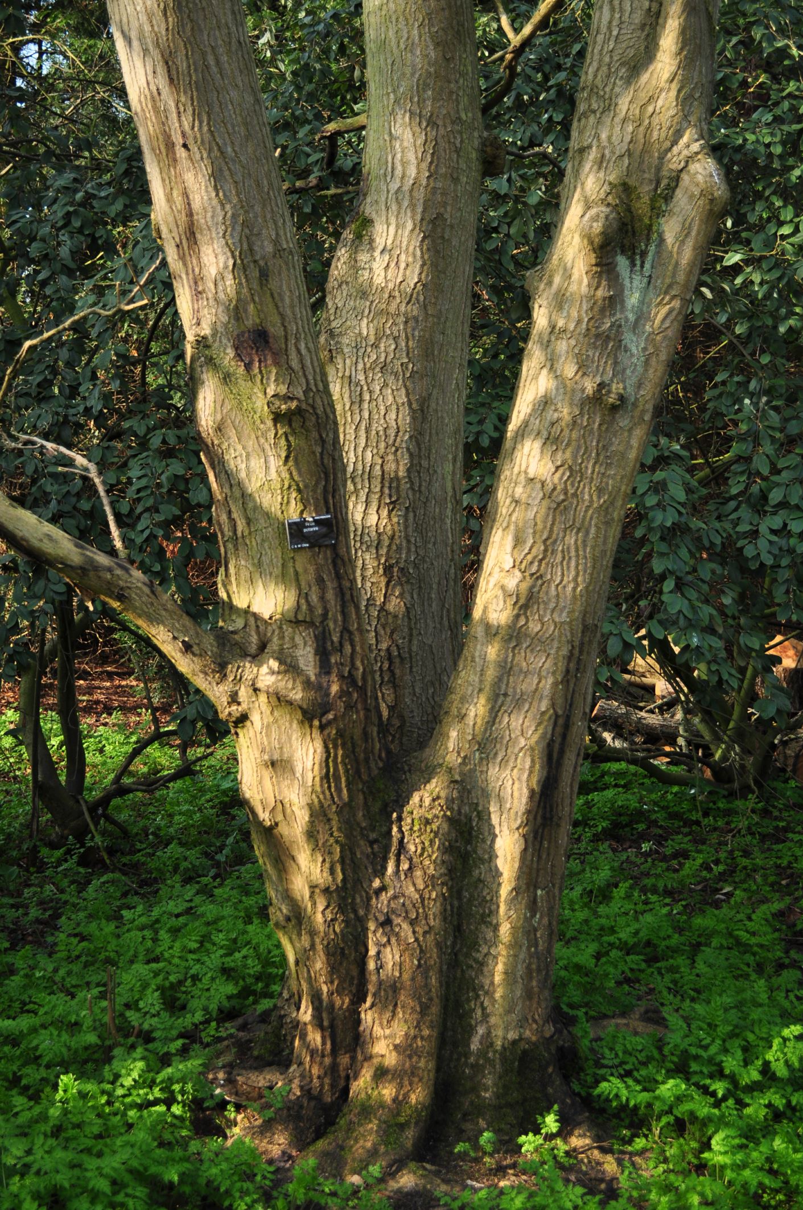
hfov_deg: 28.0
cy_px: 605
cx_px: 402
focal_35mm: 48
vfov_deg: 41.2
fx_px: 1610
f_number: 4.8
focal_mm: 32
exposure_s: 1/250
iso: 200
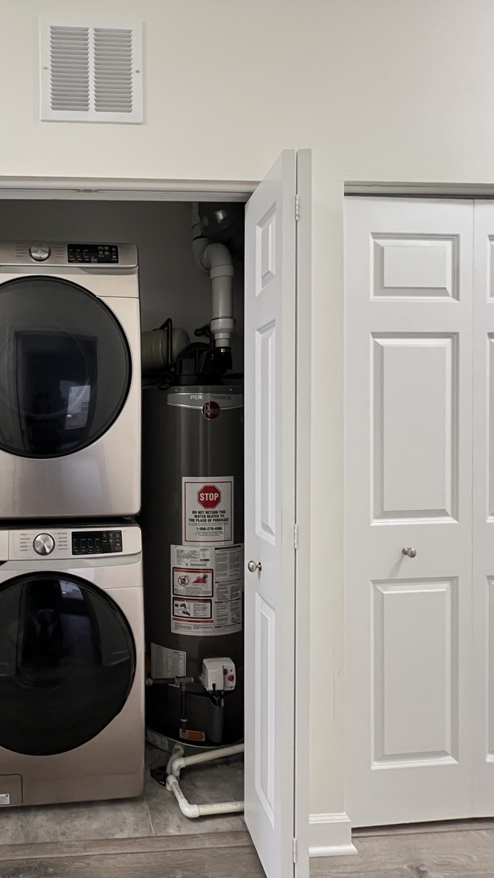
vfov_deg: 89.6
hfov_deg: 53.6
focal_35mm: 19
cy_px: 441
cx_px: 85
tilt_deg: -1.2
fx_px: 442
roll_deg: +0.7
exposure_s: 1/60
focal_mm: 1.57
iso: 640
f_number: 1.8
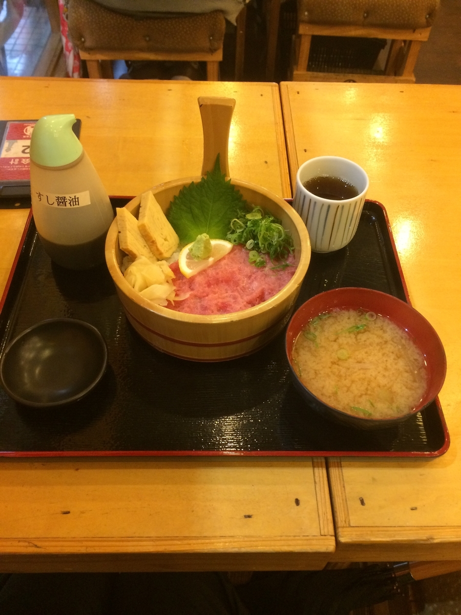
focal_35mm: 29
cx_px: 230
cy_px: 308
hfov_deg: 48.2
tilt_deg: -52.2
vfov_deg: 61.7
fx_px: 515
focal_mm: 4.15
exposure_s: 1/24
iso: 250
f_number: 2.2
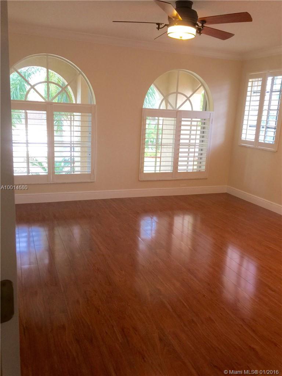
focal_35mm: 29
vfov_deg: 61.7
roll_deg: -3.6
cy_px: 188
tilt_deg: -12.1
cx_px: 141
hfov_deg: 48.2
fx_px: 315
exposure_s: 1/30
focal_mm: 4.15
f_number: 2.2
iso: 40
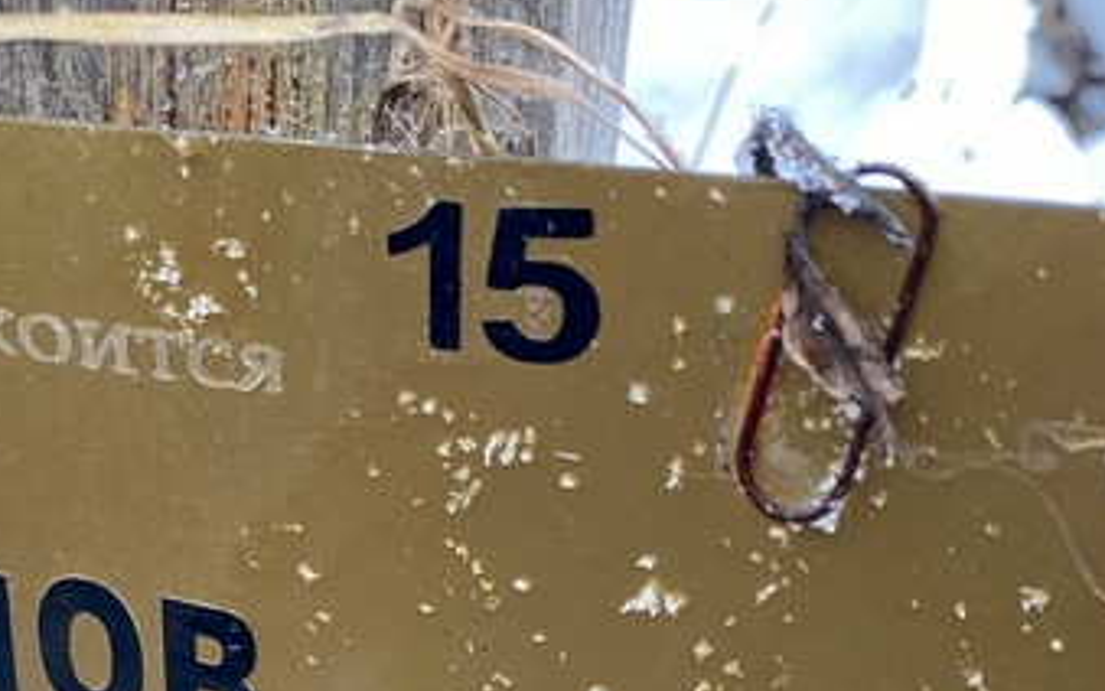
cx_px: 261
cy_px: 769
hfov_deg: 30.9
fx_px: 1958
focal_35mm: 65
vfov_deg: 19.2
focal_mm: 4.25
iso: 125
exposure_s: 1/108
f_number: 1.8
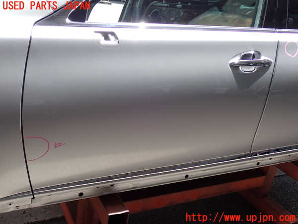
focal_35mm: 38
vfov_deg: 37.7
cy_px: 112
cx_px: 149
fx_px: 327
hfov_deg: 49.0
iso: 100
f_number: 3.5
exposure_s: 1/200
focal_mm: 6.83
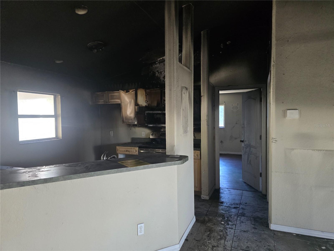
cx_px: 167
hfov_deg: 73.9
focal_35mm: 23
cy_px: 126
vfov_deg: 58.9
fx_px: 222
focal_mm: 6.3
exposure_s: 1/120
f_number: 1.7
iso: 800
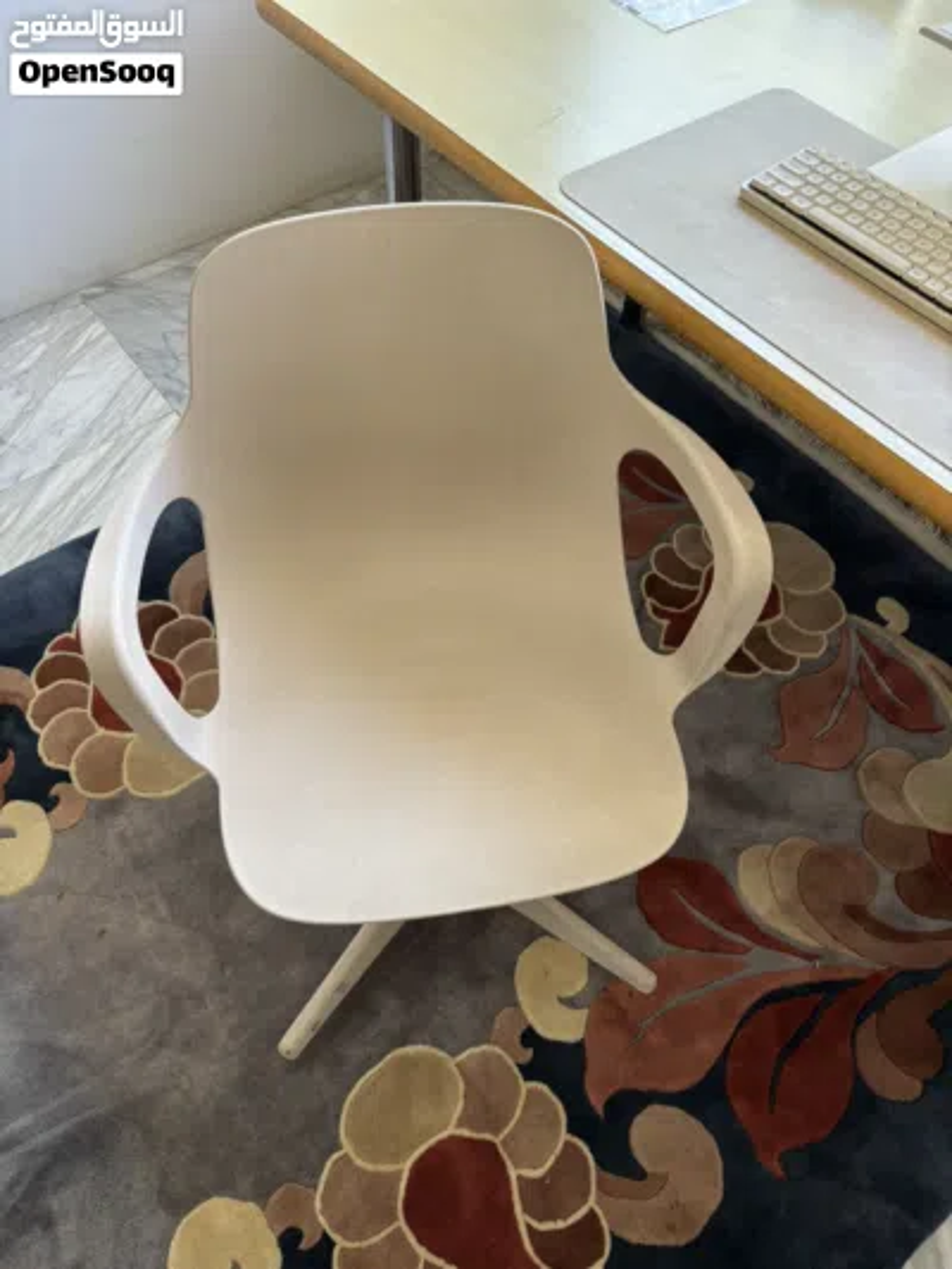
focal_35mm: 26
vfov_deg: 67.3
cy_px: 634
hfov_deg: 53.1
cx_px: 476
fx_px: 953
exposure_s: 1/60
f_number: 1.6
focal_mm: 5.96
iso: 160
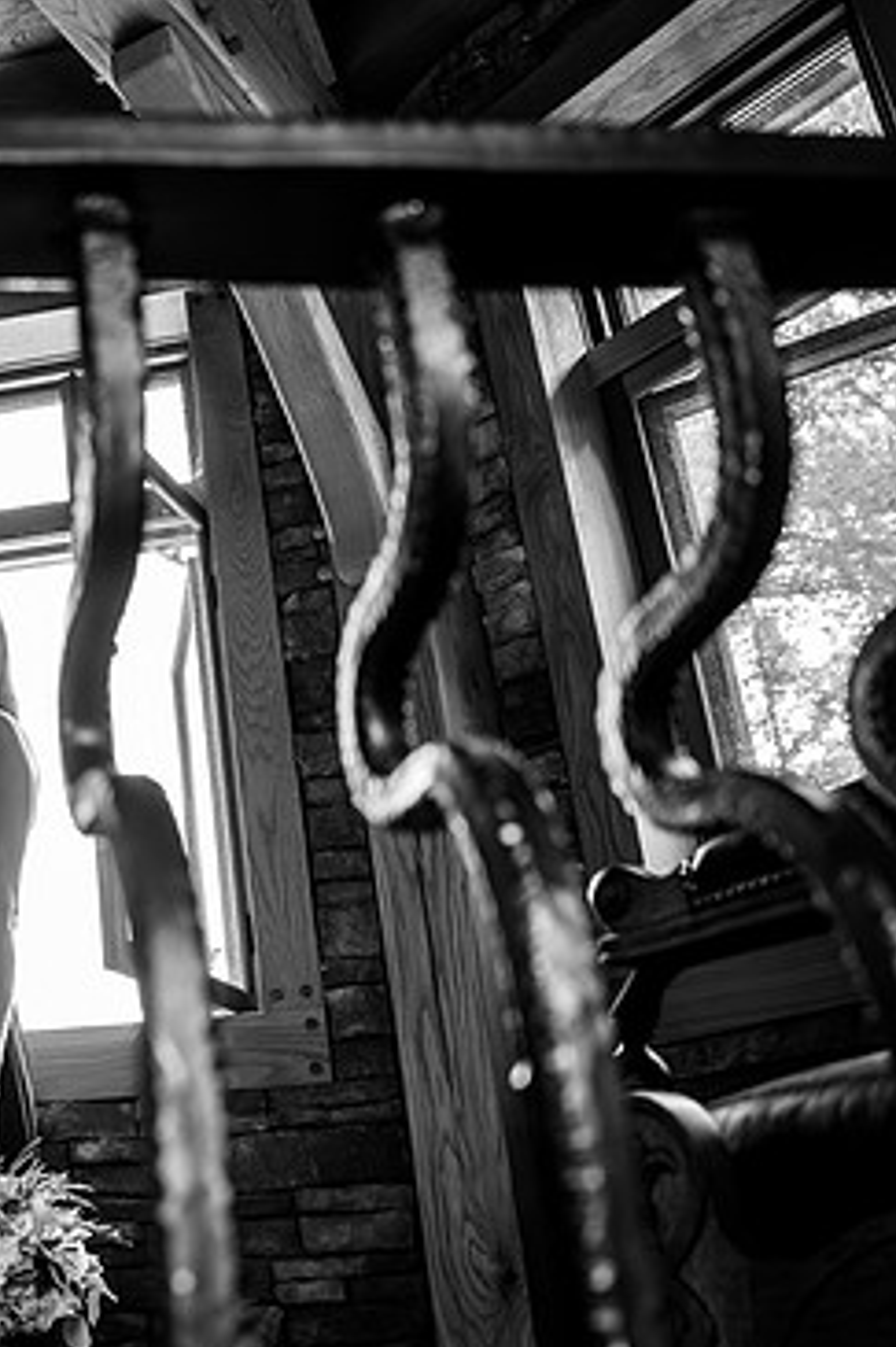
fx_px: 1532
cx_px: -88
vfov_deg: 47.4
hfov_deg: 29.4
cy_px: 670
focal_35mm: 41
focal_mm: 24
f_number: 2.8
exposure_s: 1/250
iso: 800
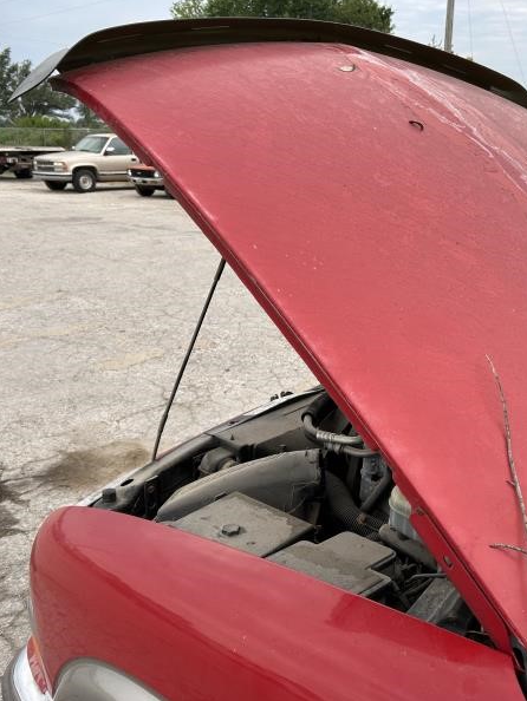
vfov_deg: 52.6
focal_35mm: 35
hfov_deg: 40.2
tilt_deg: -15.5
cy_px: 349
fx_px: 710
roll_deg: +0.5
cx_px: 352
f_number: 1.5
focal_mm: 5.7
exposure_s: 1/840
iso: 50
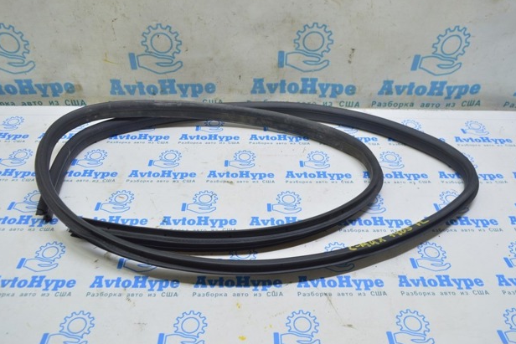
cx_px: 250
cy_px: 174
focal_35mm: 28
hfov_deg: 65.4
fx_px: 401
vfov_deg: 46.4
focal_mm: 18
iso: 400
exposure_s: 1/20
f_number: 5.6
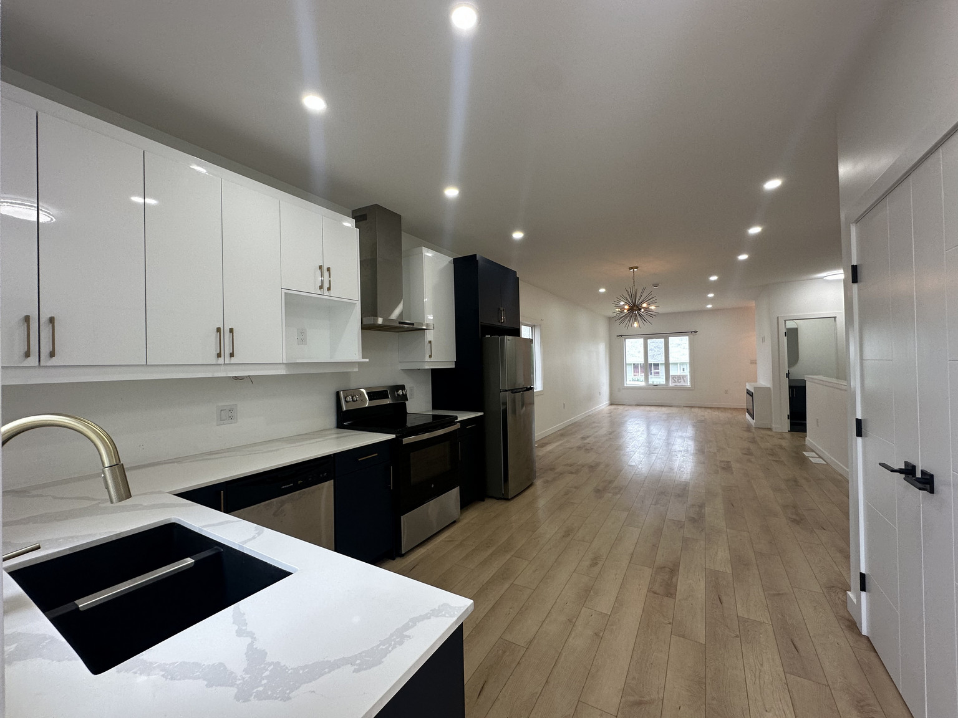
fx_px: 387
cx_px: 479
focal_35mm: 14
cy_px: 359
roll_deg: +1.3
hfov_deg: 102.1
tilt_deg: +1.1
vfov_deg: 85.7
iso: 125
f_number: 2.2
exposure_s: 1/120
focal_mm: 2.22
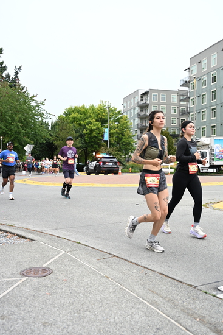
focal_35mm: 37
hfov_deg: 36.0
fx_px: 344
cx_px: 112
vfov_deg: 51.9
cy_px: 168
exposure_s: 1/800
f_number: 4
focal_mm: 37
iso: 1600
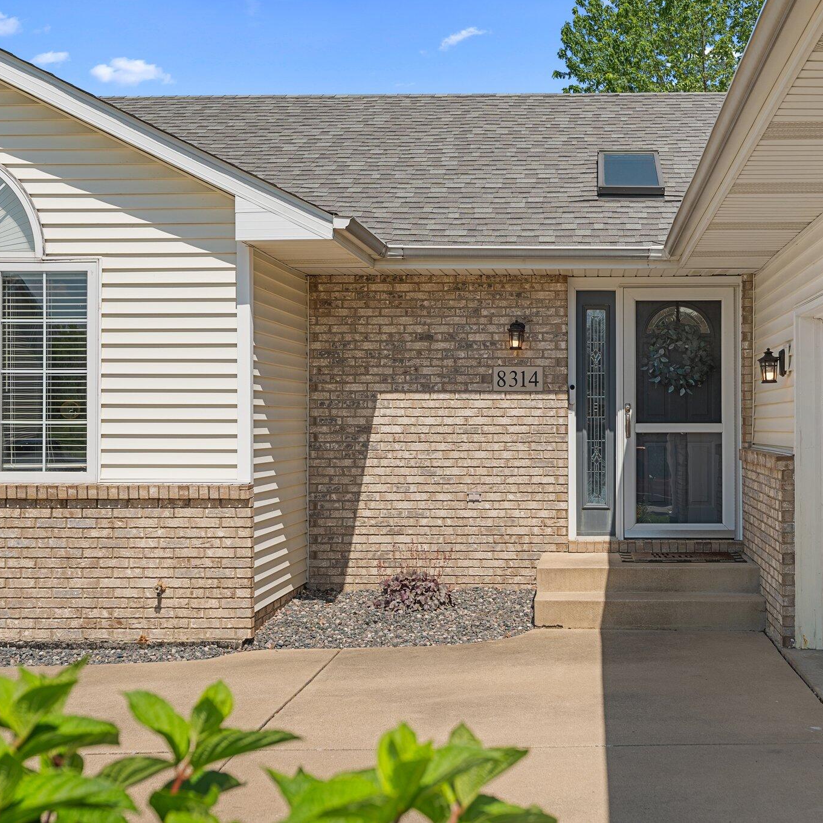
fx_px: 1237
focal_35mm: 46
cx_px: 564
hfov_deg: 36.3
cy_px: 411
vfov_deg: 36.8
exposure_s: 1/125
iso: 64
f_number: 4
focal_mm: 24
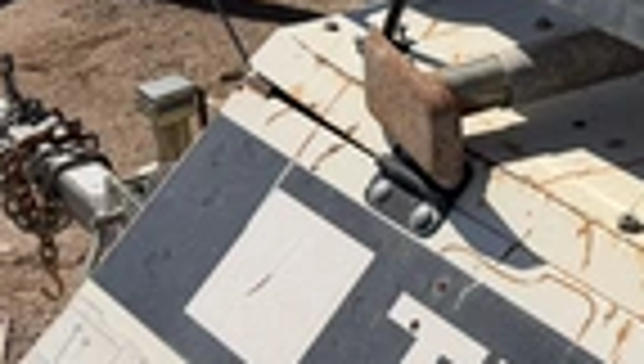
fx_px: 1249
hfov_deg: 25.0
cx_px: 842
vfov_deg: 16.0
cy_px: -76
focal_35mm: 73
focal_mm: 6.76
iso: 100
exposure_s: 1/9091
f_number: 1.78
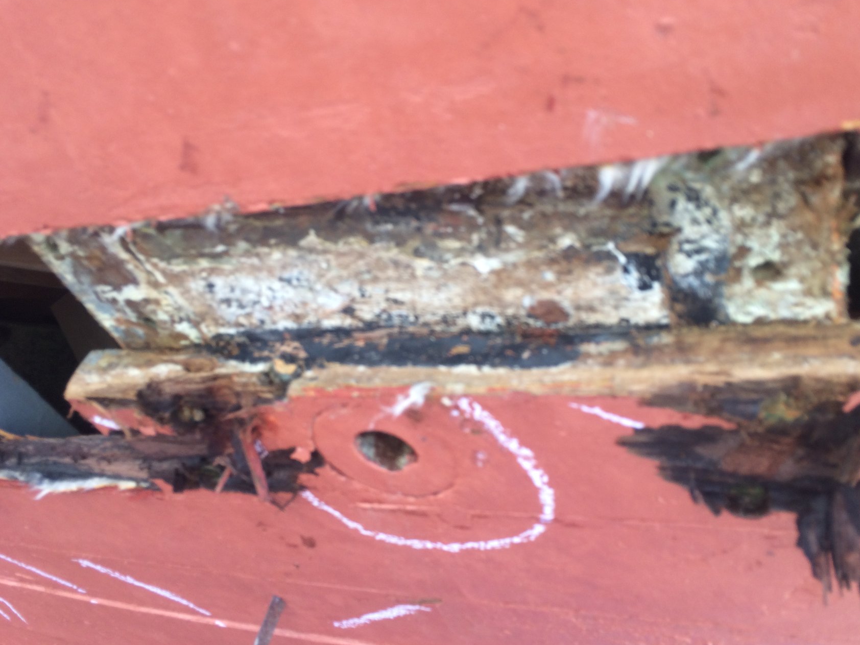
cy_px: 321
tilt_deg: +4.2
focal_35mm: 31
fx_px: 770
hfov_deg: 58.3
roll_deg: -8.0
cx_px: 443
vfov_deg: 45.4
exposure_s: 1/60
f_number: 2.2
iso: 40
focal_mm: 4.15
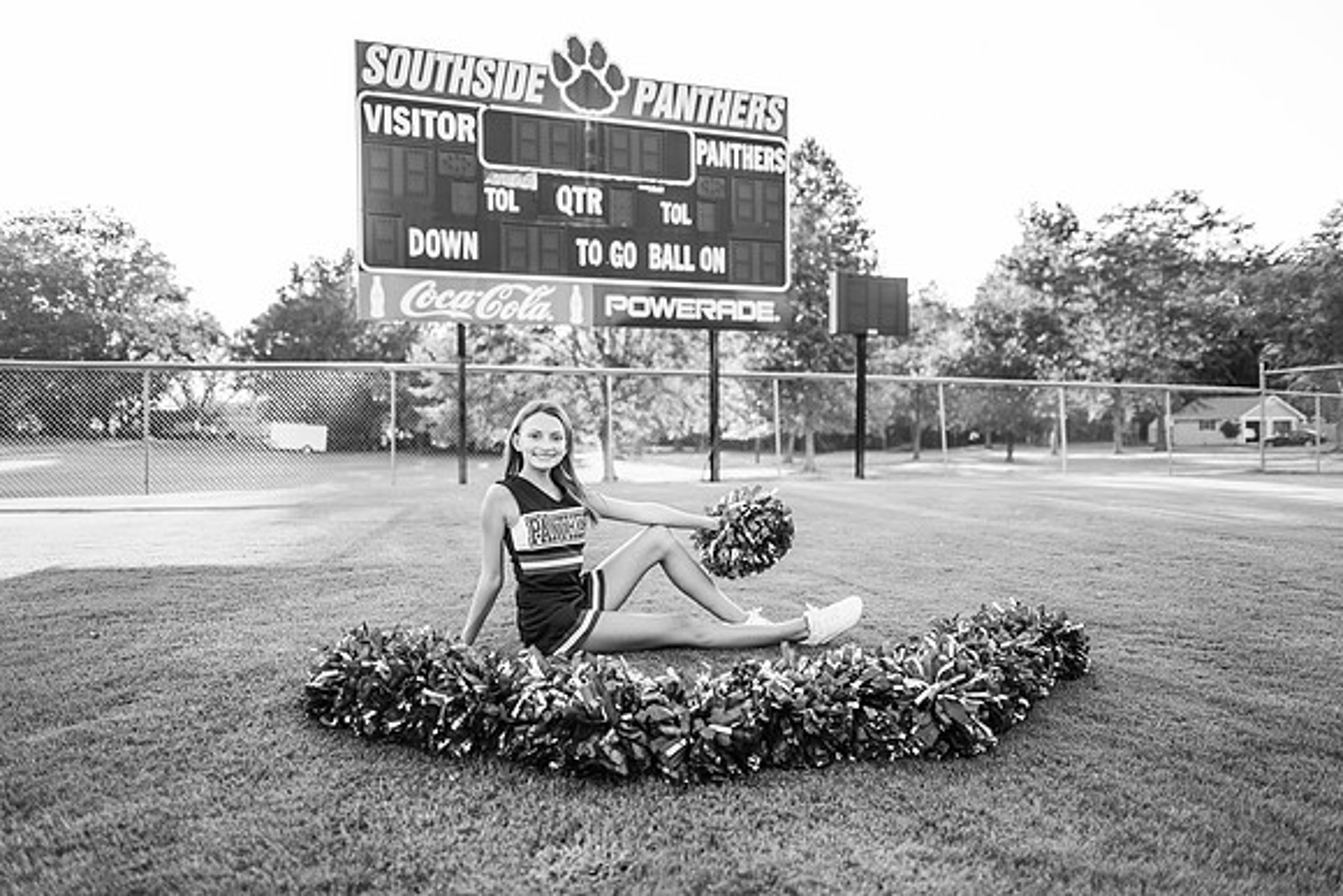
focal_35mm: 24
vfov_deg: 53.2
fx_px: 896
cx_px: 672
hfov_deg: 73.7
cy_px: 448
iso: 125
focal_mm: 24
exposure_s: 1/500
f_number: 2
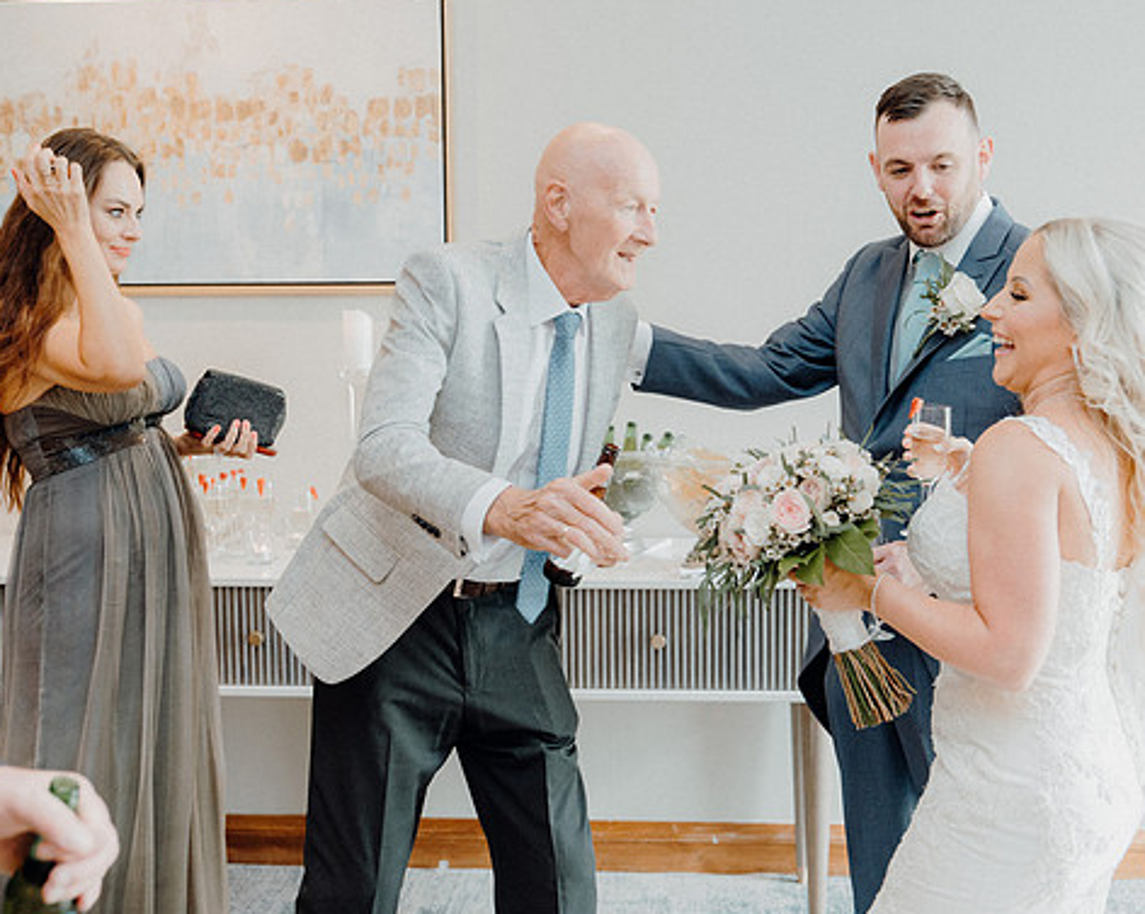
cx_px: 575
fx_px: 1524
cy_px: 459
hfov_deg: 41.2
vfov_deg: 33.4
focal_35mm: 45
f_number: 3.5
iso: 2500
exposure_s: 1/200
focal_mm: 39
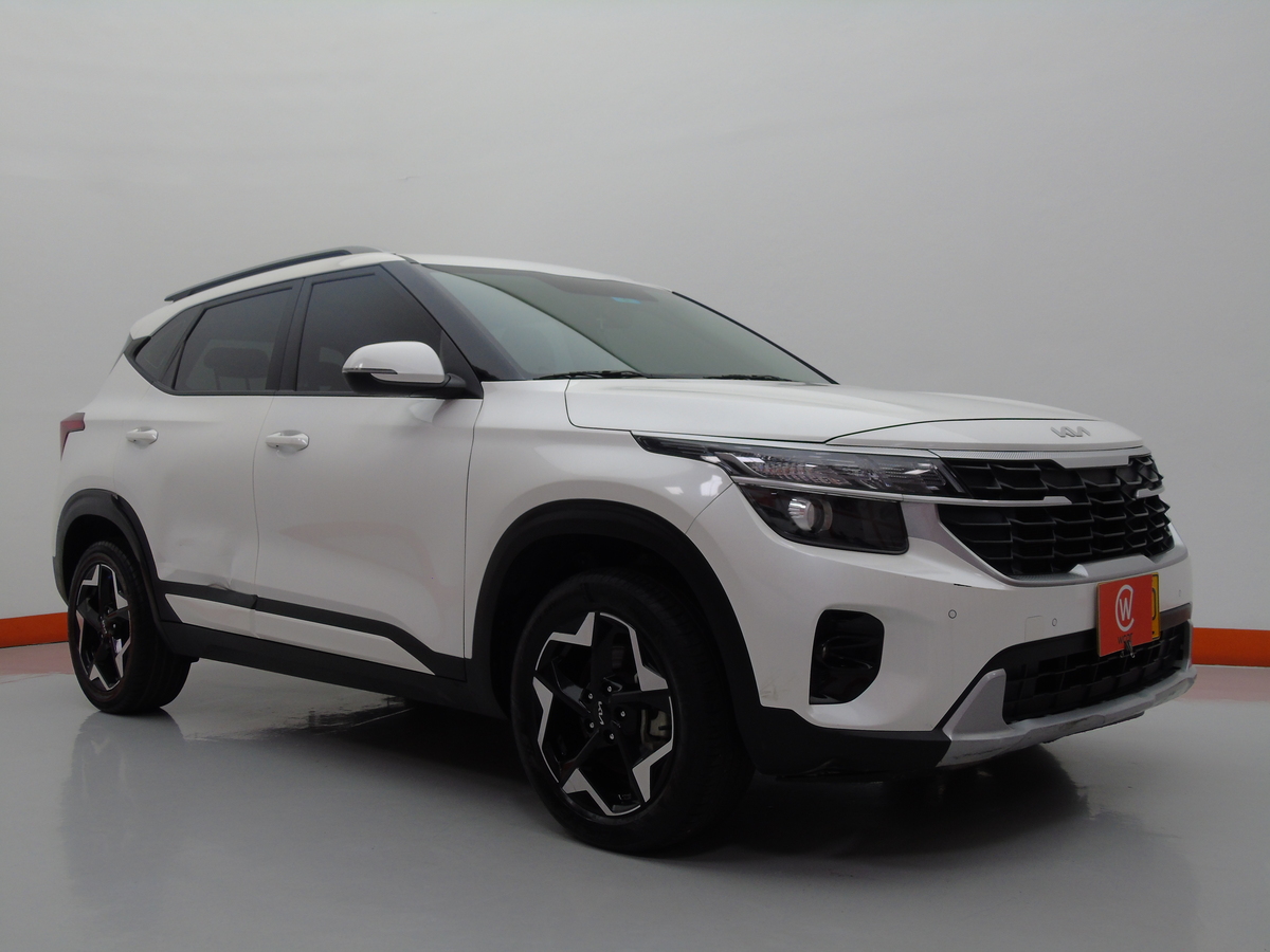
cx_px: 635
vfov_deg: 41.8
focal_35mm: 34
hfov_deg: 54.0
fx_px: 1247
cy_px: 476
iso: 80
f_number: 3.8
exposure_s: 1/40
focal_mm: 6.1
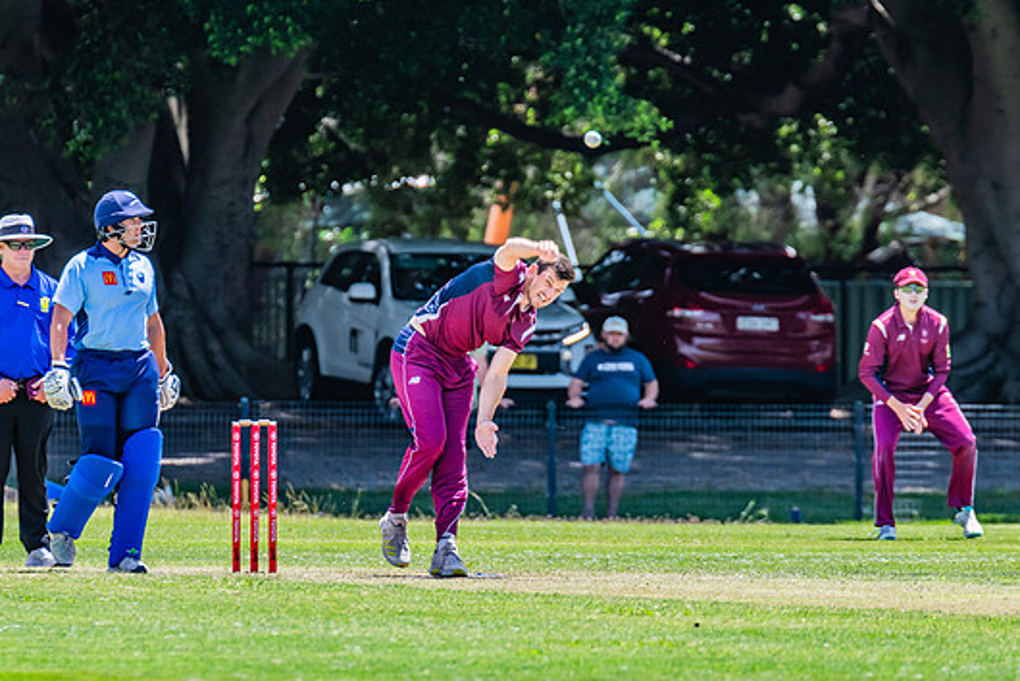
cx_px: 530
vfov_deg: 2.1
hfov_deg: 3.2
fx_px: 18227
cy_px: 375
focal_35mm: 643
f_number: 9
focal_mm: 550
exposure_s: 1/1000
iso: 800
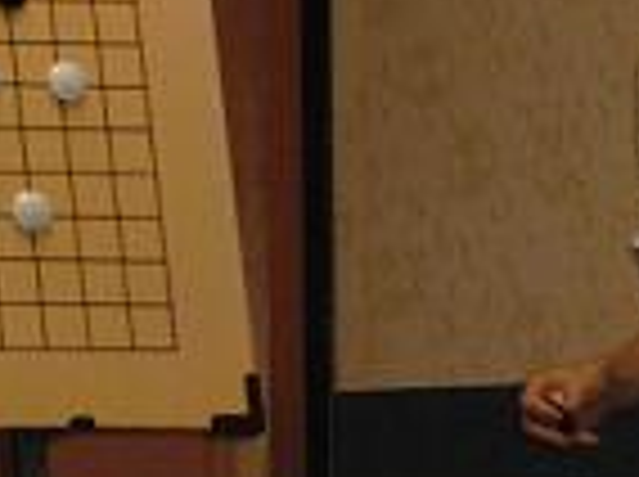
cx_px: 65
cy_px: -58
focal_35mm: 342
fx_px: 6303
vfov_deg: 4.3
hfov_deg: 5.8
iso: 400
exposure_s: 1/60
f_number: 4.2
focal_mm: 16.87
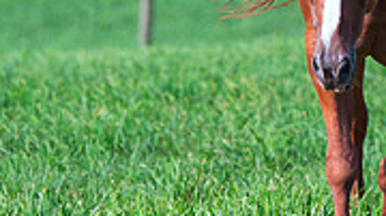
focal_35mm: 474
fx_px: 4849
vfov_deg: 2.6
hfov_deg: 4.6
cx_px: 273
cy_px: -84
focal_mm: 135
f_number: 2.8
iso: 100
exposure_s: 1/1250
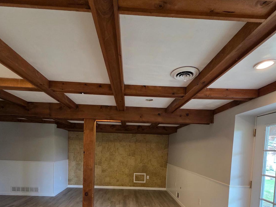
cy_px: 160
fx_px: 144
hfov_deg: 87.7
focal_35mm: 18
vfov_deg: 66.2
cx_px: 134
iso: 250
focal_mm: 2.2
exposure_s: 1/60
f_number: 2.2
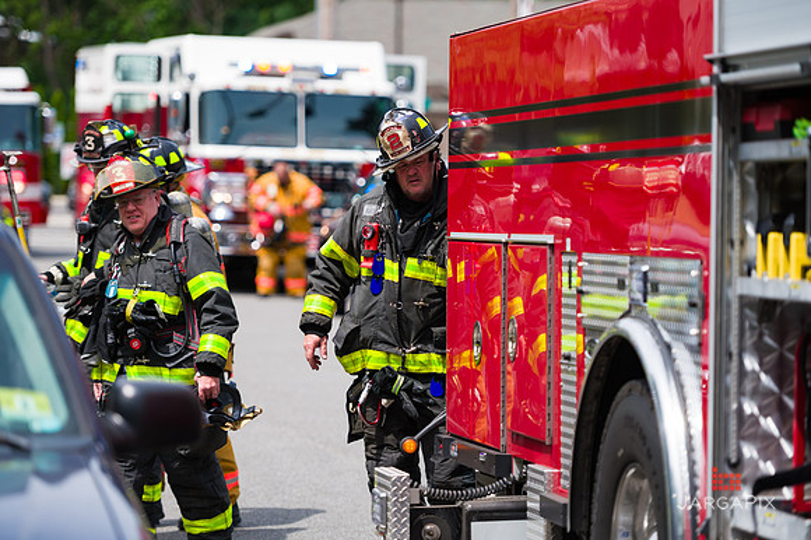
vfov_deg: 9.1
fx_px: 3377
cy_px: 270
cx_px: 406
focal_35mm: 150
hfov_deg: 13.7
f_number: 3.2
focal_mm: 150
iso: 200
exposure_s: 1/2500
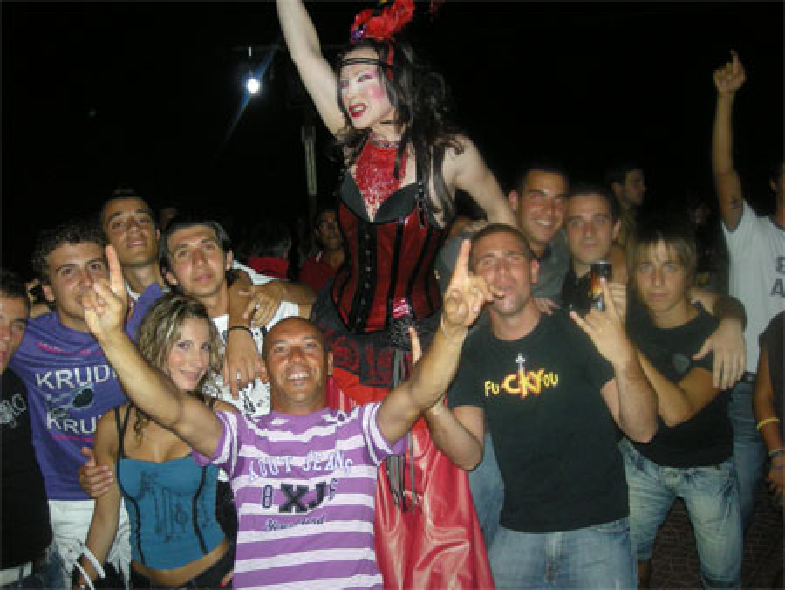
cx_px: 392
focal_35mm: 35
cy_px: 295
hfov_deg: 52.6
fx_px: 794
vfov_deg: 40.7
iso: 260
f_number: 2.8
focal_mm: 5.7
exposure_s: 1/60
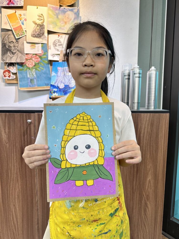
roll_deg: -1.3
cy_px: 120
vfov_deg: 71.6
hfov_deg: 56.8
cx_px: 90
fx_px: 165
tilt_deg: -5.7
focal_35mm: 24
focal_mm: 6.86
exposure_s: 1/100
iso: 125
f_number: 1.78
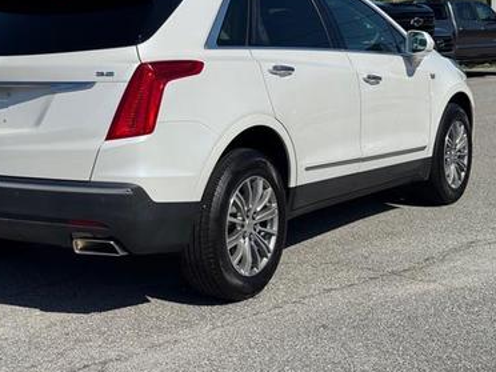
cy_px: 131
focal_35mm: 65
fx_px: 931
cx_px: 173
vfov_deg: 22.5
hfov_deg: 29.7
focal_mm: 6.76
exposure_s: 1/10526
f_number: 1.78
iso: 64
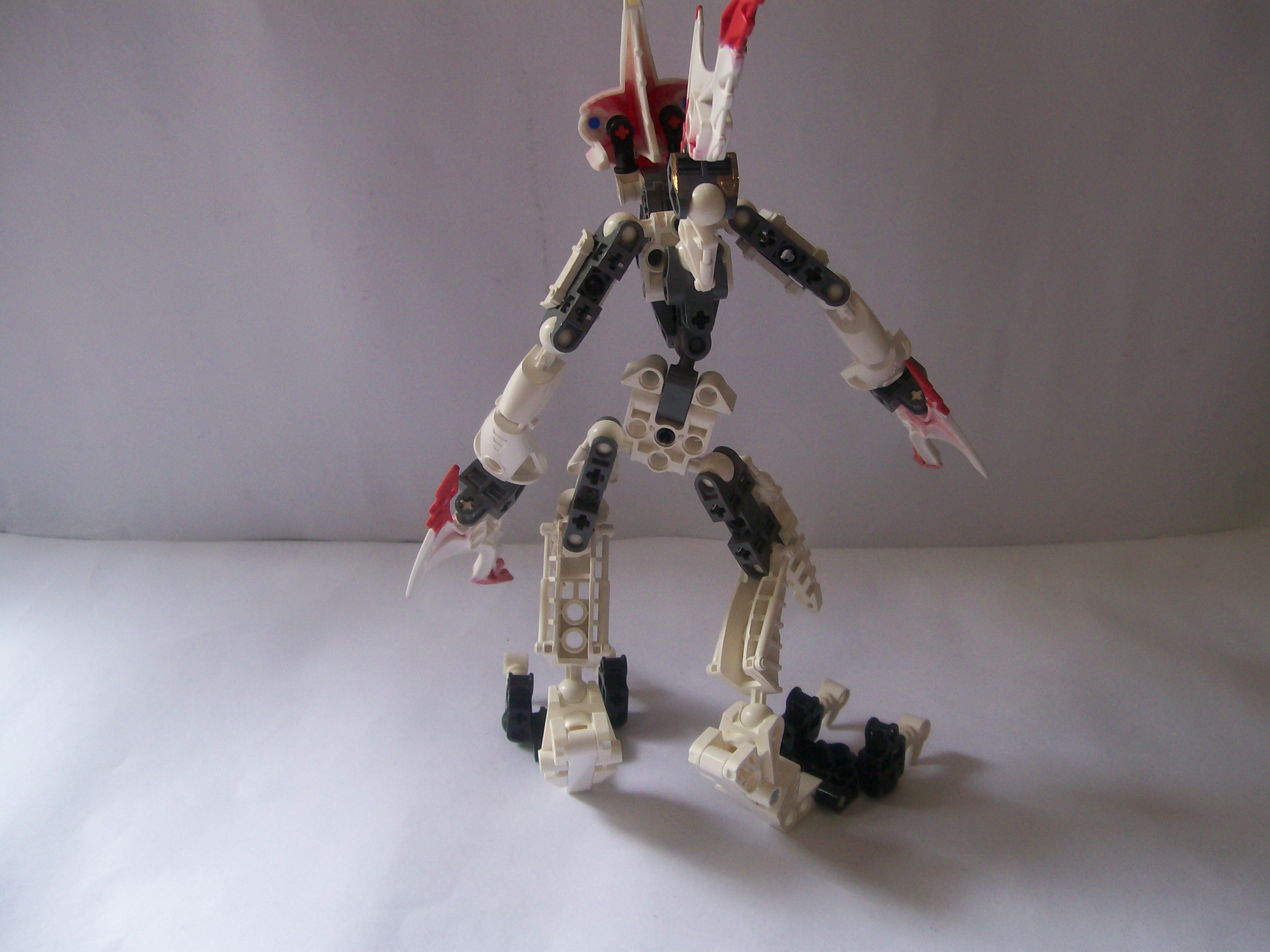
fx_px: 1321
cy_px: 476
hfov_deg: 51.4
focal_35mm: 36
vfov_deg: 39.7
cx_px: 635
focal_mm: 6
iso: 80
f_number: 2.7
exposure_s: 1/122
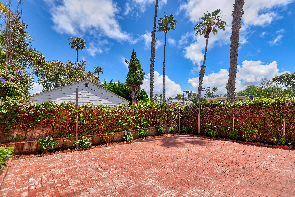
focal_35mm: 16
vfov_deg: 73.8
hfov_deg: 96.7
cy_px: 98
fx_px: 131
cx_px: 148
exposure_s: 1/500
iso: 100
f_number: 5.6
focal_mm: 16
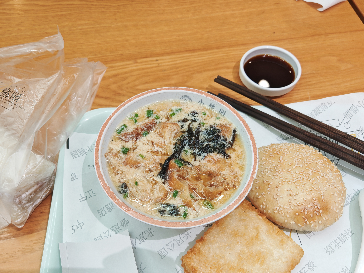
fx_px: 347
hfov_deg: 55.3
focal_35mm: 33
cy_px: 150
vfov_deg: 42.9
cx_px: 166
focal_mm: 6.67
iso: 320
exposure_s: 1/100
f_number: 1.9
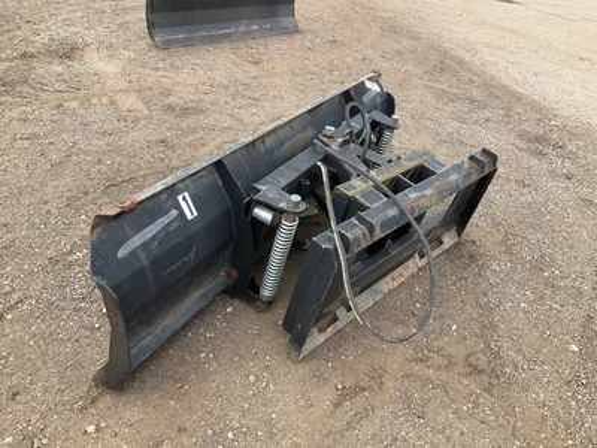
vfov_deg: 48.2
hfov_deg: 61.7
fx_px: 500
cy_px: 224
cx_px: 298
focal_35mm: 29
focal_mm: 3
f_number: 1.8
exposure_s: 1/540
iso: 25
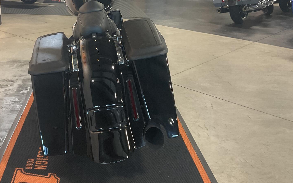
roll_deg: -0.7
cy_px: 64
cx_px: 95
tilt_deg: -18.7
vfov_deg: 29.7
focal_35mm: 43
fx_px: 343
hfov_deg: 45.4
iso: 80
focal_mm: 3
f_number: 1.8
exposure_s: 1/50
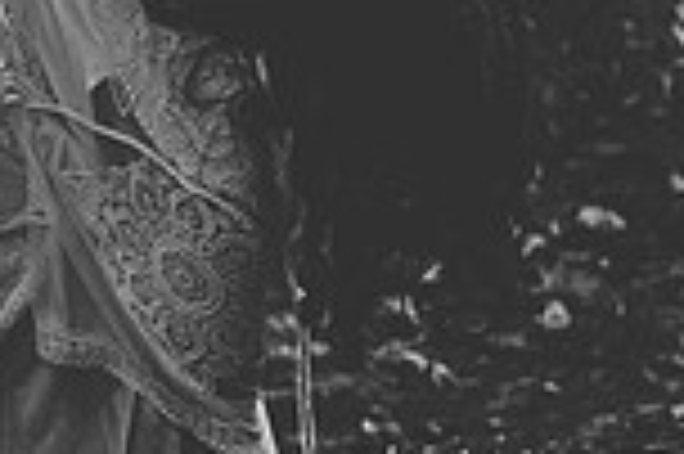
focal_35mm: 631
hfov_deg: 3.3
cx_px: -266
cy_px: 254
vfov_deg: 2.2
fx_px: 11976
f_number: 2.8
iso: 1000
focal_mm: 165
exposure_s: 1/400
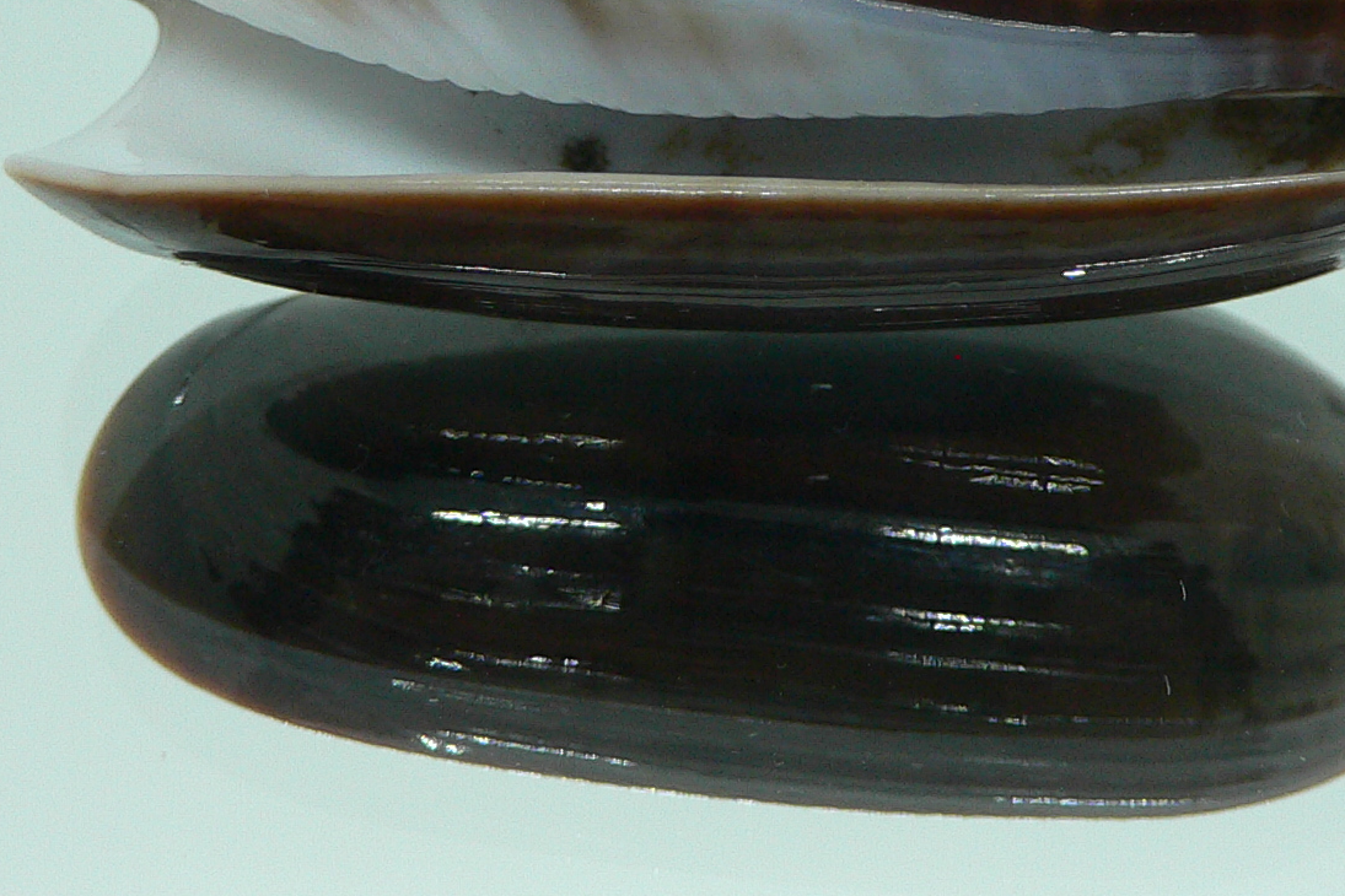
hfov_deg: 30.0
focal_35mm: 67
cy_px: 174
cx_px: 819
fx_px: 2503
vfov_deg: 20.1
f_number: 2.8
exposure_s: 1/60
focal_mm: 4.6
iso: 150
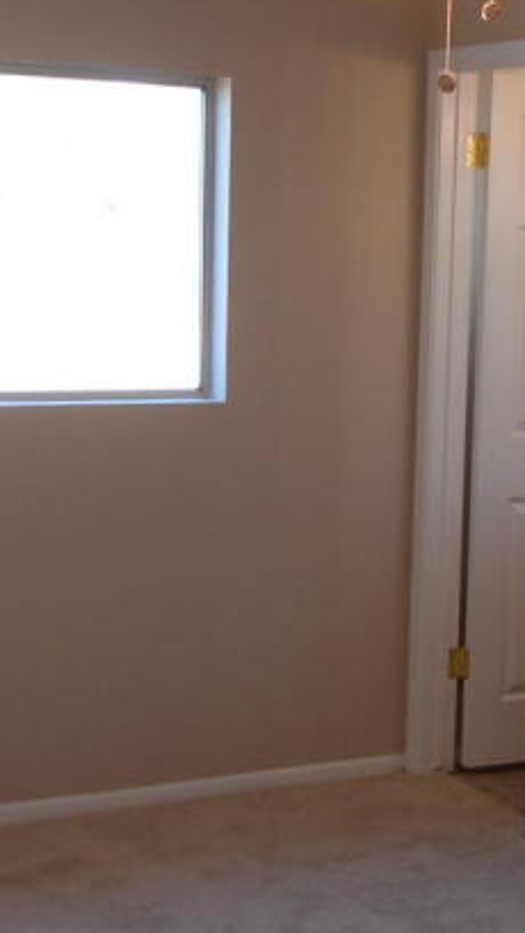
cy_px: 497
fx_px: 1757
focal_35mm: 71
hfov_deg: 16.9
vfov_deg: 29.7
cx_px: 402
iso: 80
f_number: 3.2
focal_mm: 4.6
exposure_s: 1/30
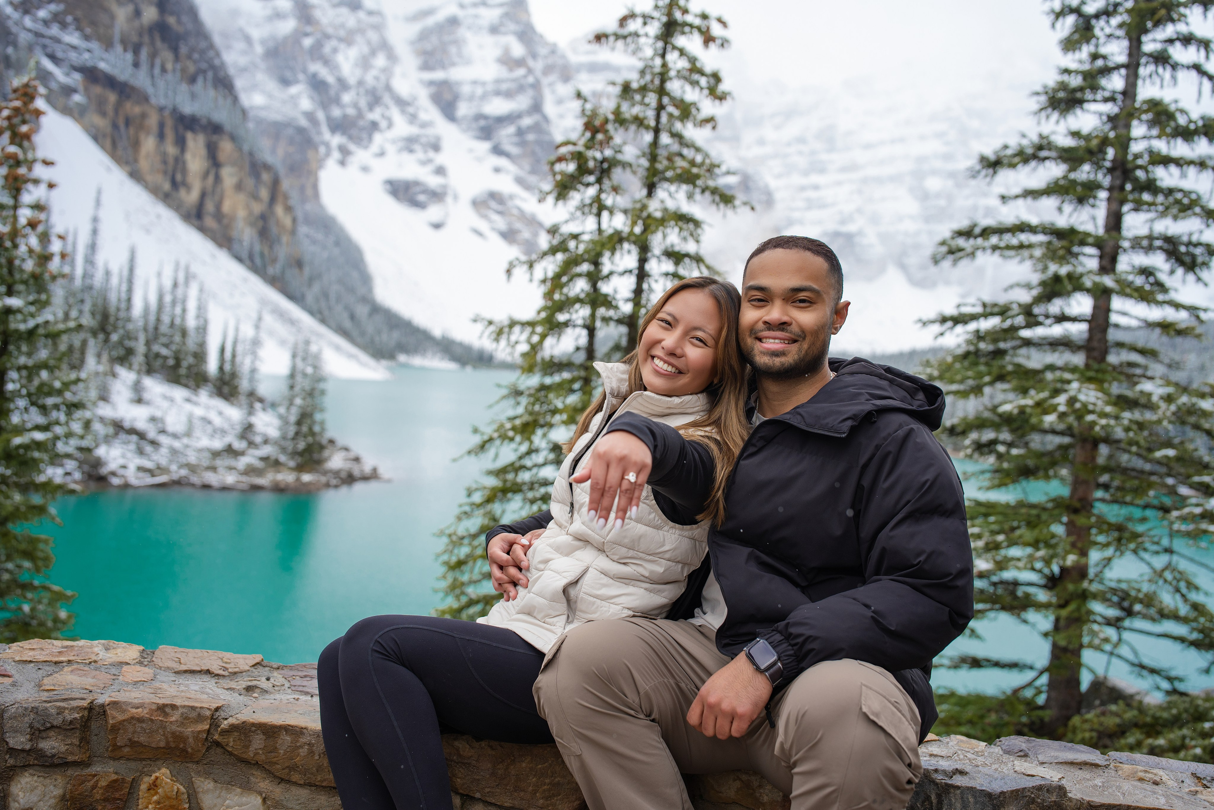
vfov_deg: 37.9
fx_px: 1180
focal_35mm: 35
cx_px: 607
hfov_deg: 54.4
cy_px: 405
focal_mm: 35
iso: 125
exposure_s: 1/1000
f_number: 3.2
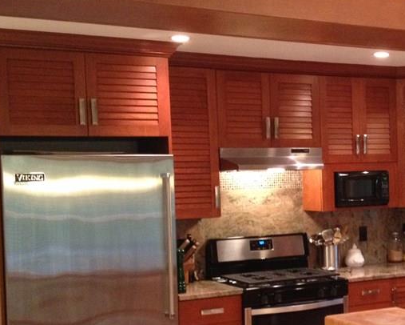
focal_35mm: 69
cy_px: 211
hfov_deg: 26.7
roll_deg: +0.8
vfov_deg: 22.1
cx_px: 351
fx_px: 827
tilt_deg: -6.0
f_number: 2.4
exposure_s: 1/20
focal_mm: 4.28
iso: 320
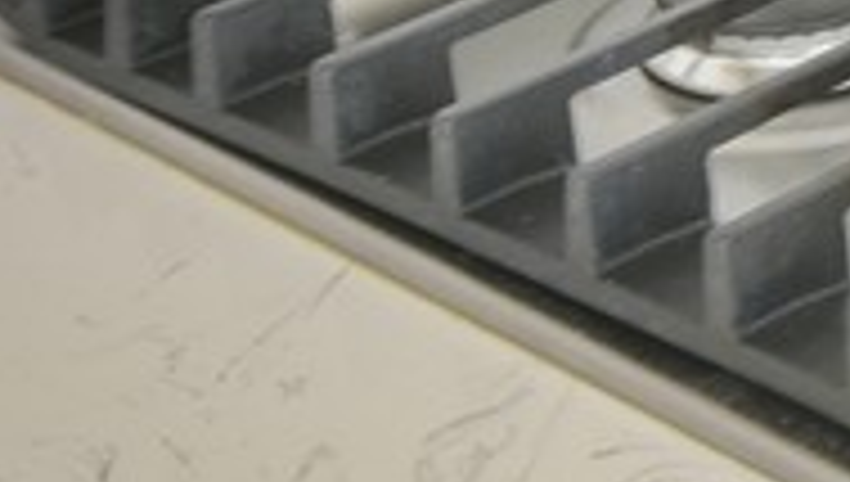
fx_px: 4063
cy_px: -468
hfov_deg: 10.5
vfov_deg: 6.6
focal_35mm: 180
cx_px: 1929
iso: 400
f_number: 6.3
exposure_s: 1/6
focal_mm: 20
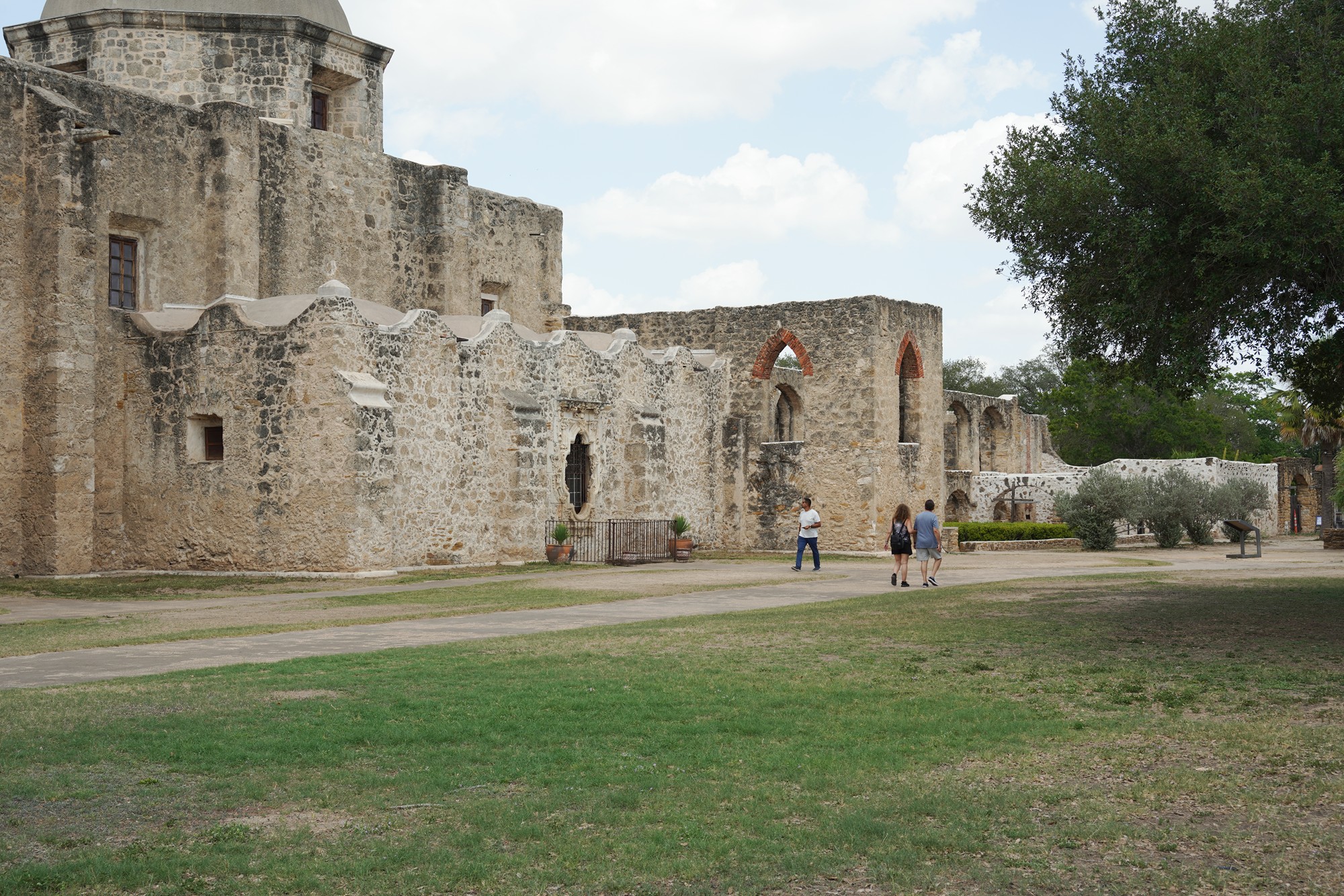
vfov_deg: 28.1
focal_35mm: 48
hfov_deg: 41.1
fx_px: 1792
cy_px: 448
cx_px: 672
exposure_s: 1/100
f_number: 11
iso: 100
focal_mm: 48
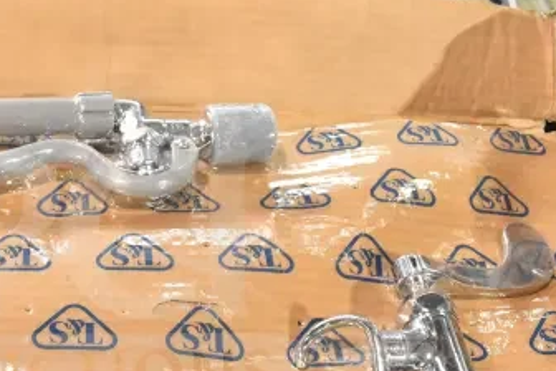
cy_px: 281
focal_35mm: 49
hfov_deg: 38.6
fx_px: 757
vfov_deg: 27.1
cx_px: 101
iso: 6400
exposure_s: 1/200
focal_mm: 18
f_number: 7.1
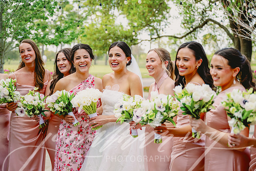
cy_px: 86
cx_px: 128
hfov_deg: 35.0
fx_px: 405
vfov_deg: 23.8
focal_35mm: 57
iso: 200
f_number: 2.8
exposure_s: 1/800
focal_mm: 57
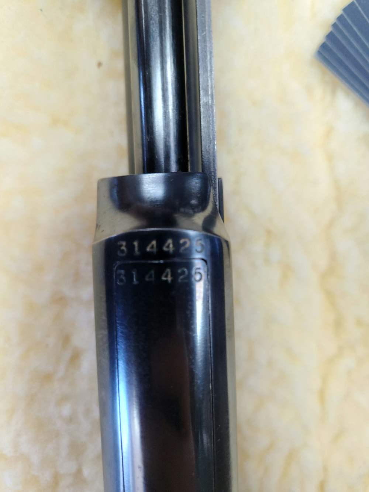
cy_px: 246
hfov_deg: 58.9
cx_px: 184
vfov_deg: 73.9
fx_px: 327
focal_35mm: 23
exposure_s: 1/40
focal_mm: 5.4
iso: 250
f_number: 1.8
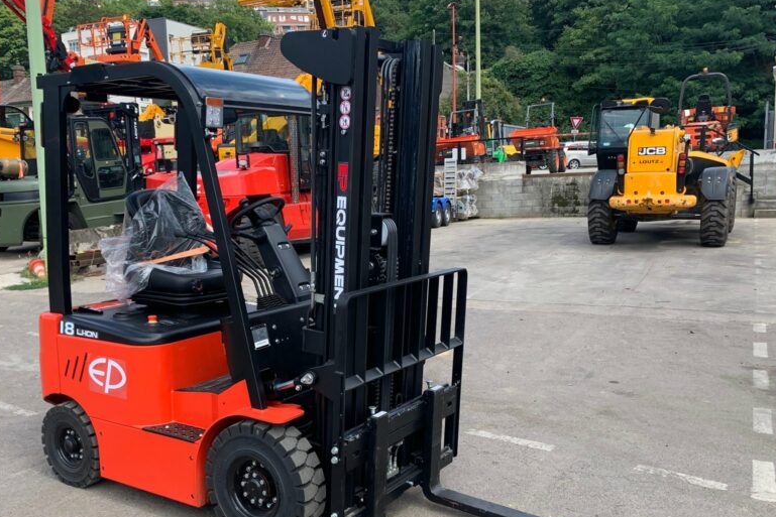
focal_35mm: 36
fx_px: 776
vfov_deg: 36.7
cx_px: 316
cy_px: 314
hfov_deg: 52.8
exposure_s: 1/771
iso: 25
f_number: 1.8
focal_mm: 4.25
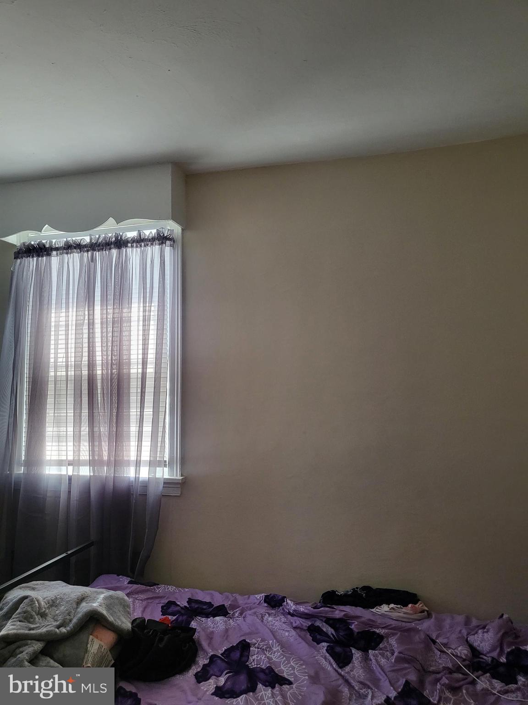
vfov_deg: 67.3
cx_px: 264
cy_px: 352
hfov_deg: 53.1
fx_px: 529
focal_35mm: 26
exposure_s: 1/40
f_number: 1.8
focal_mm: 4.25
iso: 160
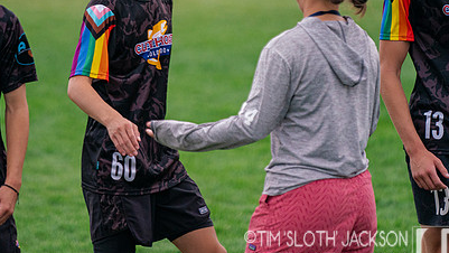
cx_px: 174
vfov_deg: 4.0
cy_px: 80
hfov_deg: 7.1
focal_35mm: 303
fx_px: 3609
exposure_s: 1/6400
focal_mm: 200
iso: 2000
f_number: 2.8
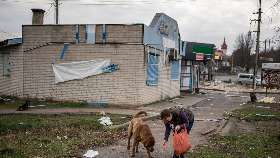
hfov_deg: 46.3
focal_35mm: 44
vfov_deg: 26.9
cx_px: 153
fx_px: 327
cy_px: 109
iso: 800
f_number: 1.8
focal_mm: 35
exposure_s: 1/2000
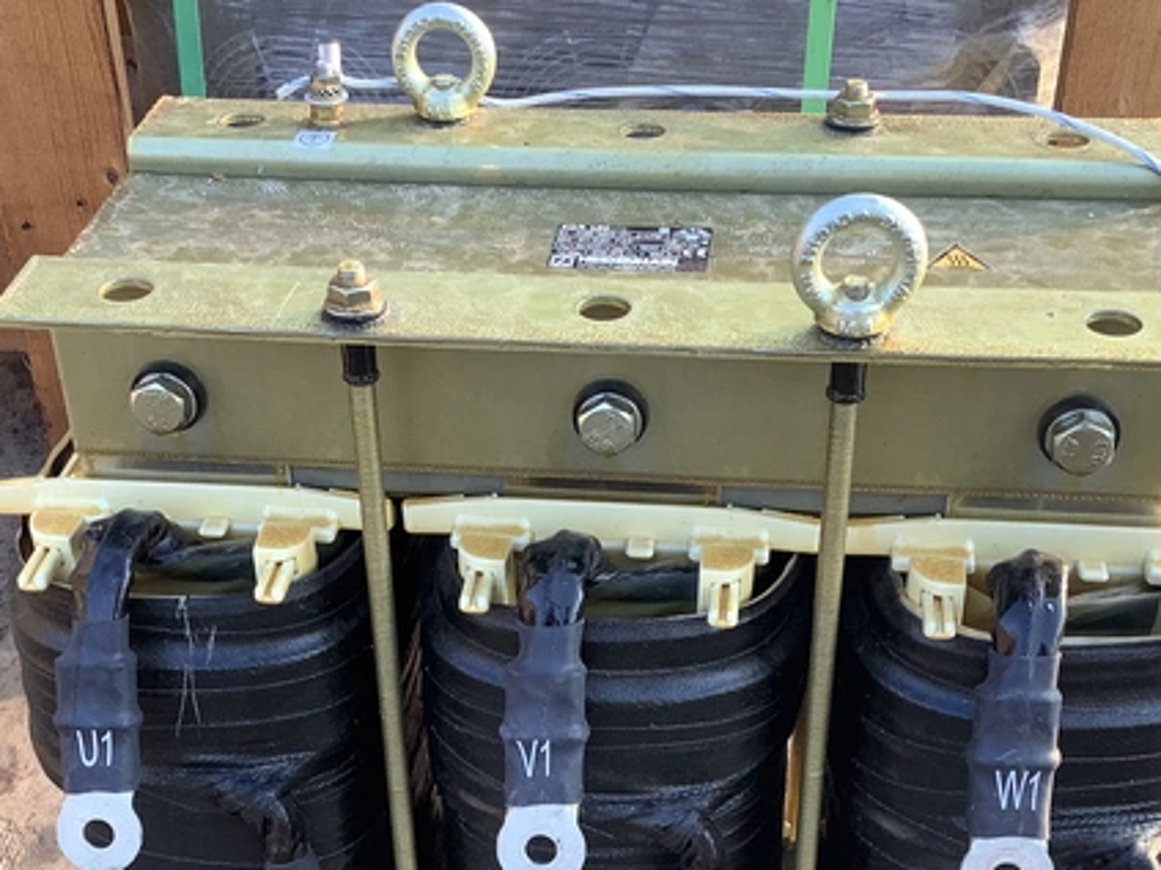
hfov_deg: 34.9
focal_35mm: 55
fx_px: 1844
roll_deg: -0.3
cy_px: 682
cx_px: 538
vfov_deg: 26.1
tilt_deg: -40.4
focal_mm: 3.3
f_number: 2.4
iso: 32
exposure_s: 1/120
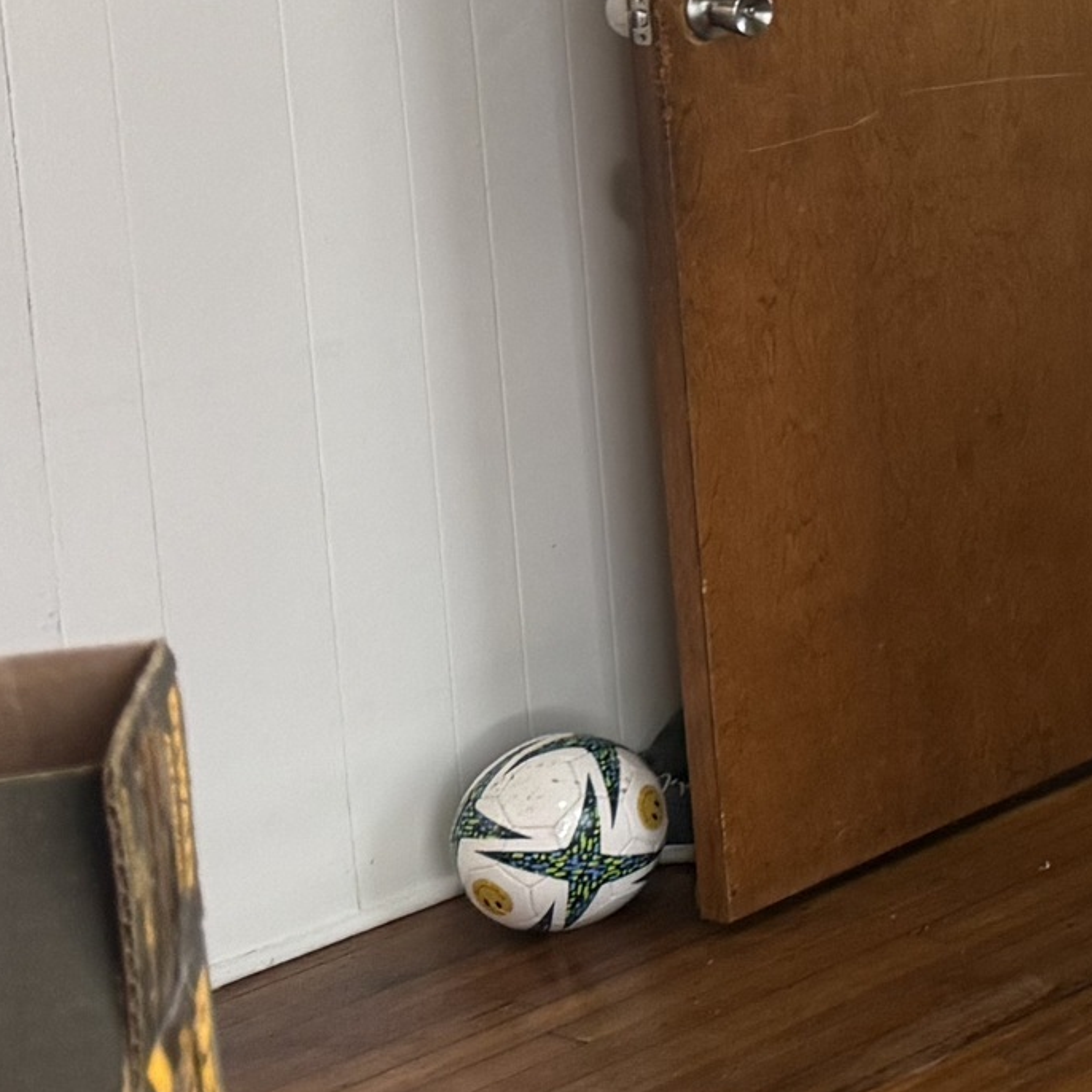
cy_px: -40
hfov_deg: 14.2
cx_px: 2399
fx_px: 3391
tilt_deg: -6.7
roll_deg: +0.7
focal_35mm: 95
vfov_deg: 17.8
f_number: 1.78
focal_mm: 6.76
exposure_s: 1/60
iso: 160
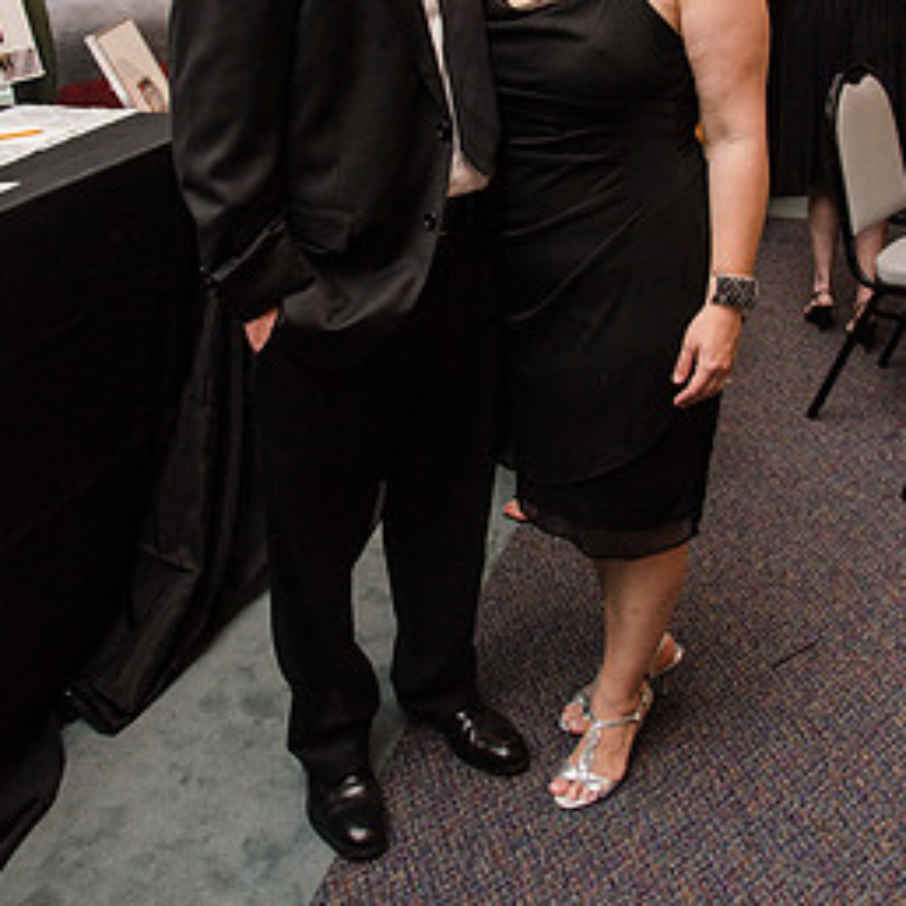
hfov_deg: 41.9
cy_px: 144
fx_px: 1184
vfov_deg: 39.7
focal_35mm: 40
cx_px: 471
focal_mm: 18
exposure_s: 1/80
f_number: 6.3
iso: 500
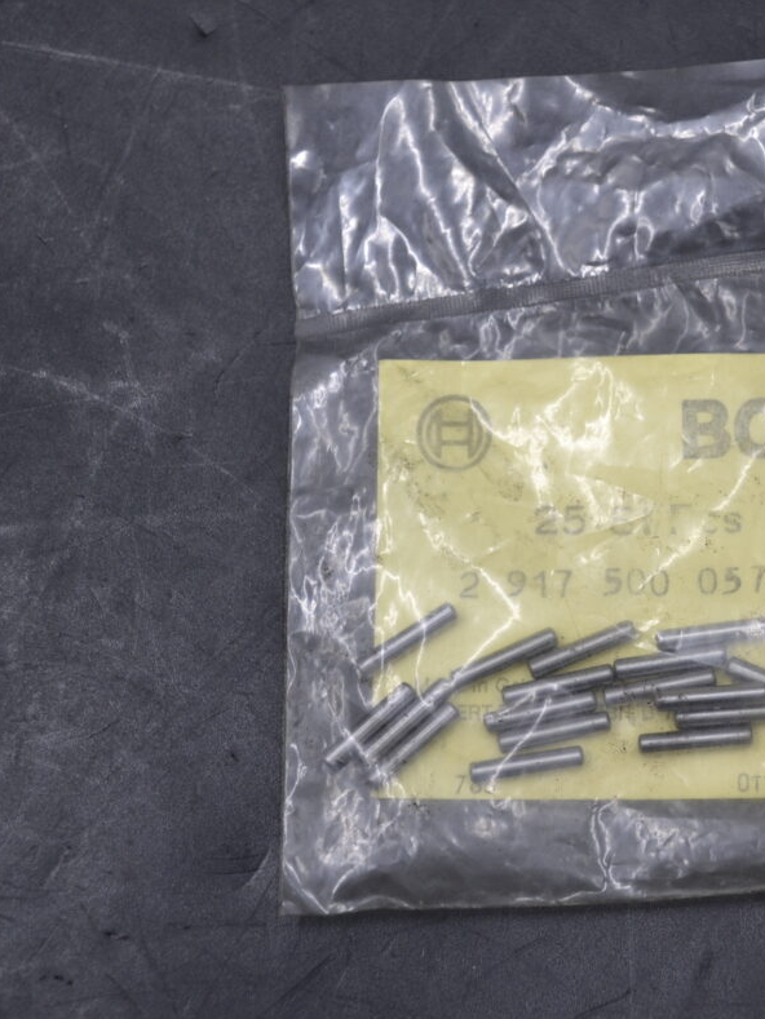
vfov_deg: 25.4
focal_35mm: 77
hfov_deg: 18.9
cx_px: 678
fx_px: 2260
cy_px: 515
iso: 400
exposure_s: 1/125
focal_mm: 35
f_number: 5.6
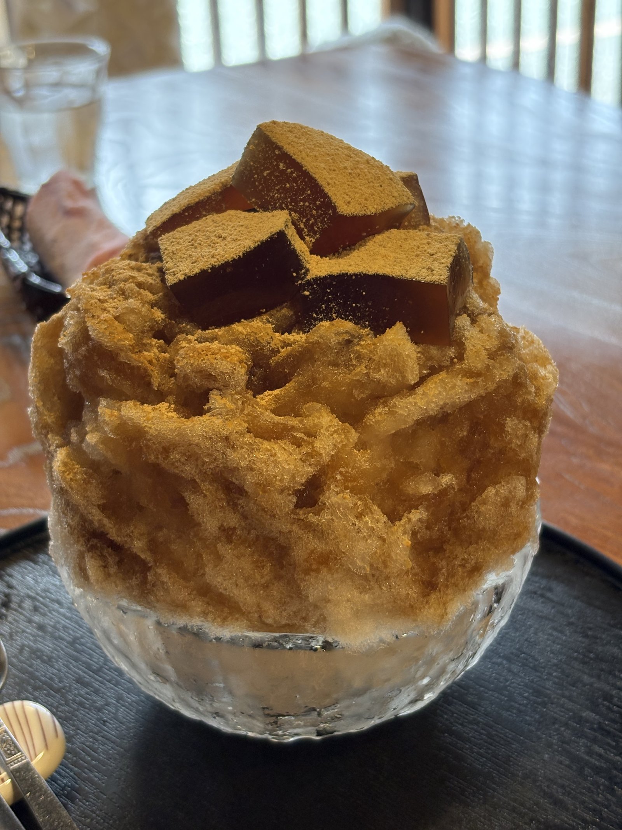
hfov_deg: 28.0
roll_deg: +1.8
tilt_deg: -26.6
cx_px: 311
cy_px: 415
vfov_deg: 36.8
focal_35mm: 52
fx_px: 1246
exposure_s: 1/60
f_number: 1.6
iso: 125
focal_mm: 5.96
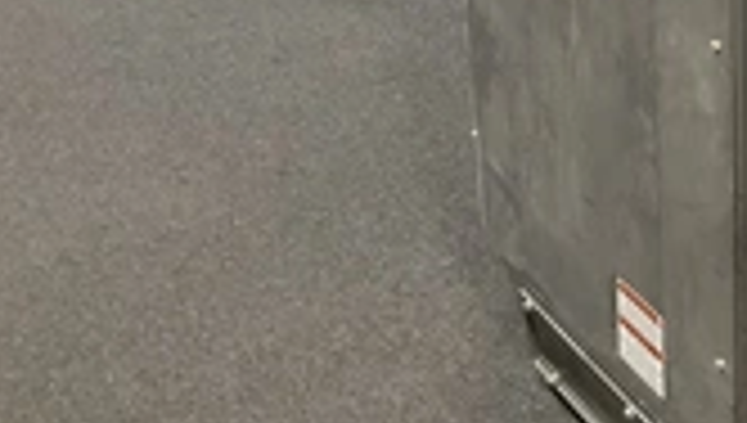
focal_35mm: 76
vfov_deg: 15.5
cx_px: 846
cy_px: -40
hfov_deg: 25.5
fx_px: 1508
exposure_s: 1/40
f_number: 1.8
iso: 320
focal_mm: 3
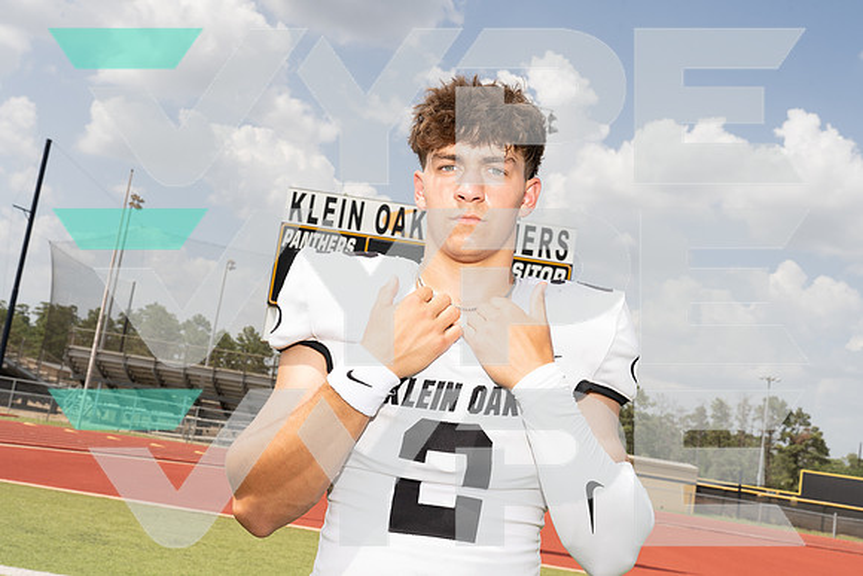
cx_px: 432
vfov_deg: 33.4
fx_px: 959
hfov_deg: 48.4
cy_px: 288
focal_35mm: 40
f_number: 11
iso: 160
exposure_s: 1/250
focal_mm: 40
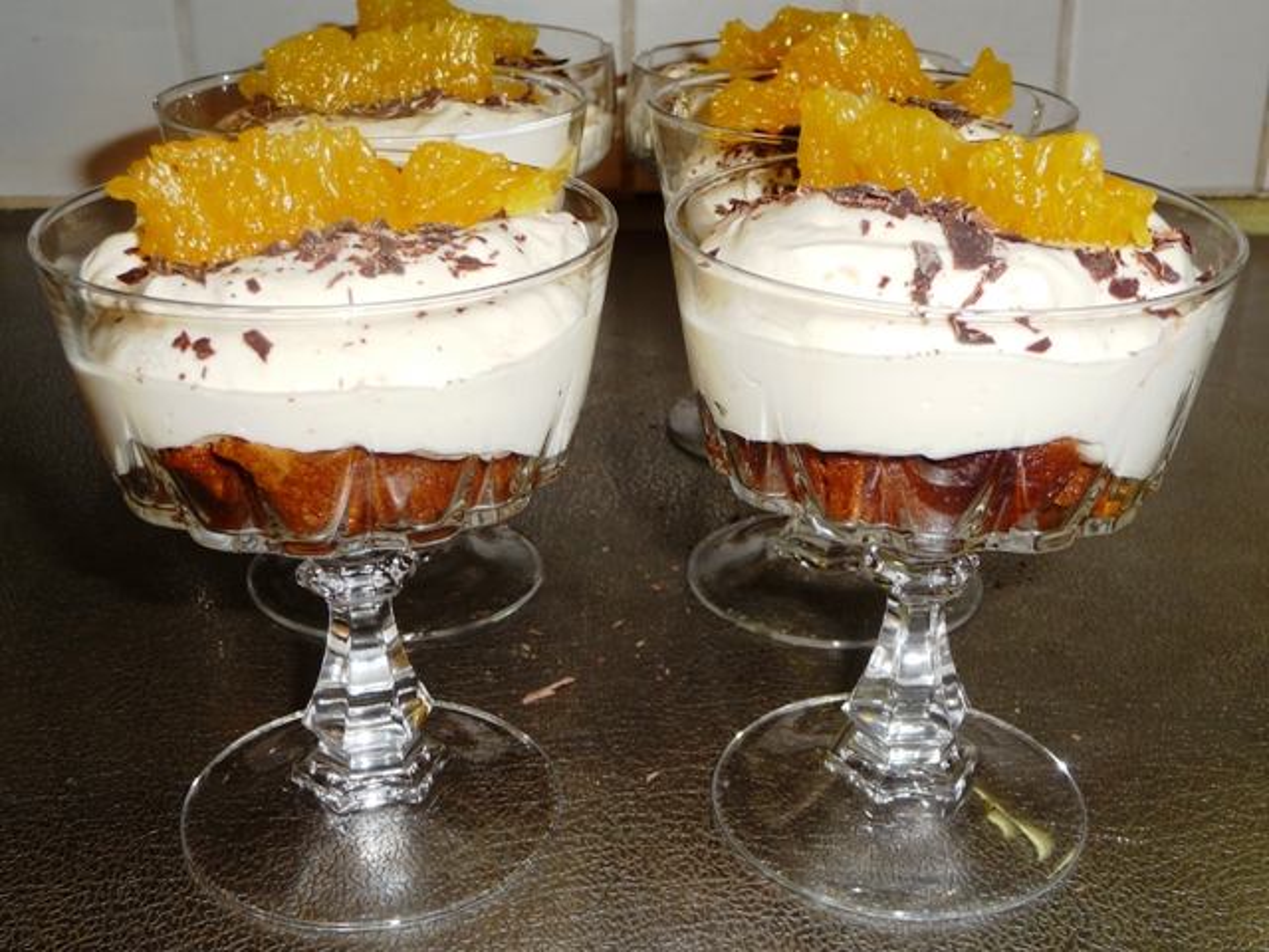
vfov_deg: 32.2
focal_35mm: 45
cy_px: 476
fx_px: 1650
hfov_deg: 42.1
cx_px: 634
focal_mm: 7.6
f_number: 4.1
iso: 100
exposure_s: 1/30
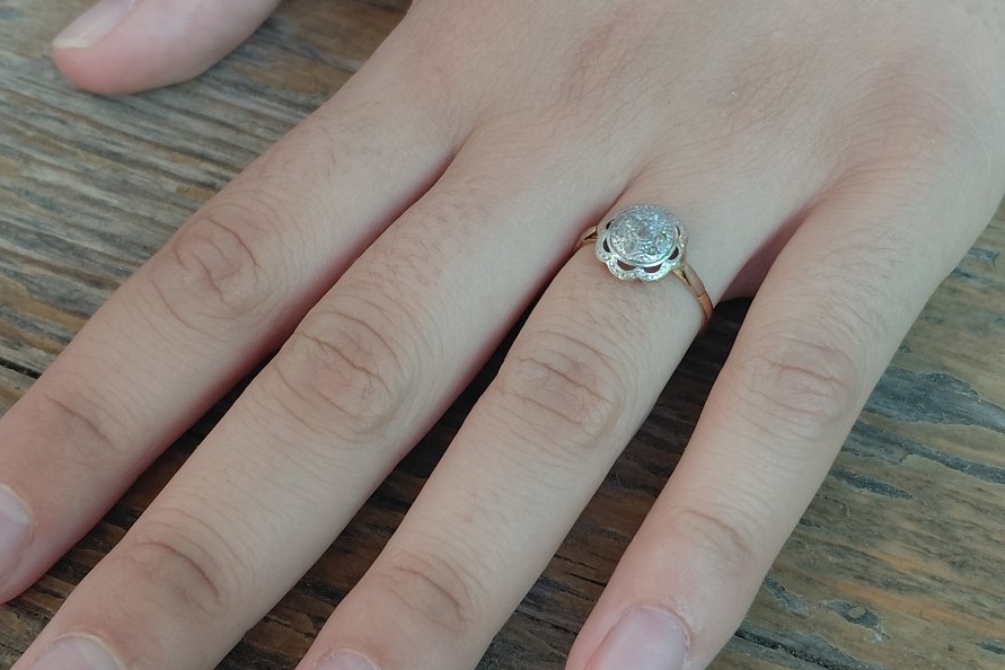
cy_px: 298
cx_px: 502
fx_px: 977
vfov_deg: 37.8
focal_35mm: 35
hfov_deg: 54.4
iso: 50
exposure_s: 1/211
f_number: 1.8
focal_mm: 4.69
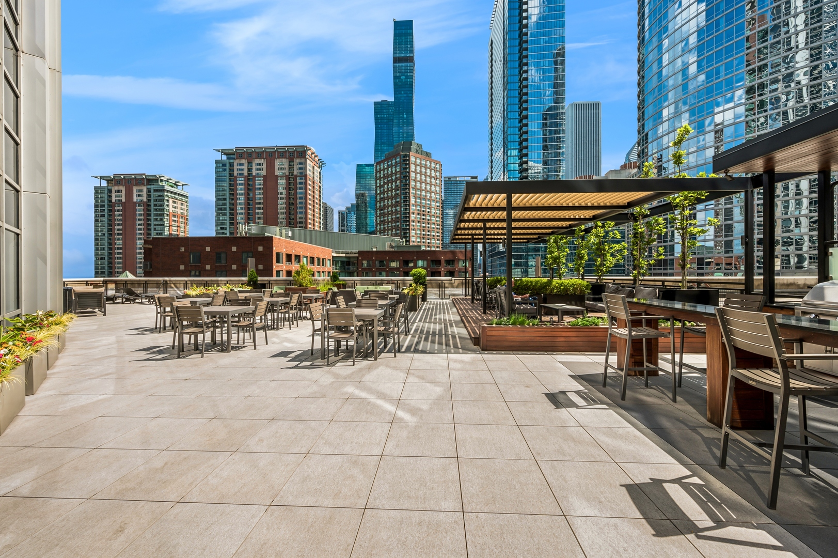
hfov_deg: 104.3
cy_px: 279
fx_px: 326
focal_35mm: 14
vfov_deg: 81.1
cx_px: 419
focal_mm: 14
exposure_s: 1/50
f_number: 14
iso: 100
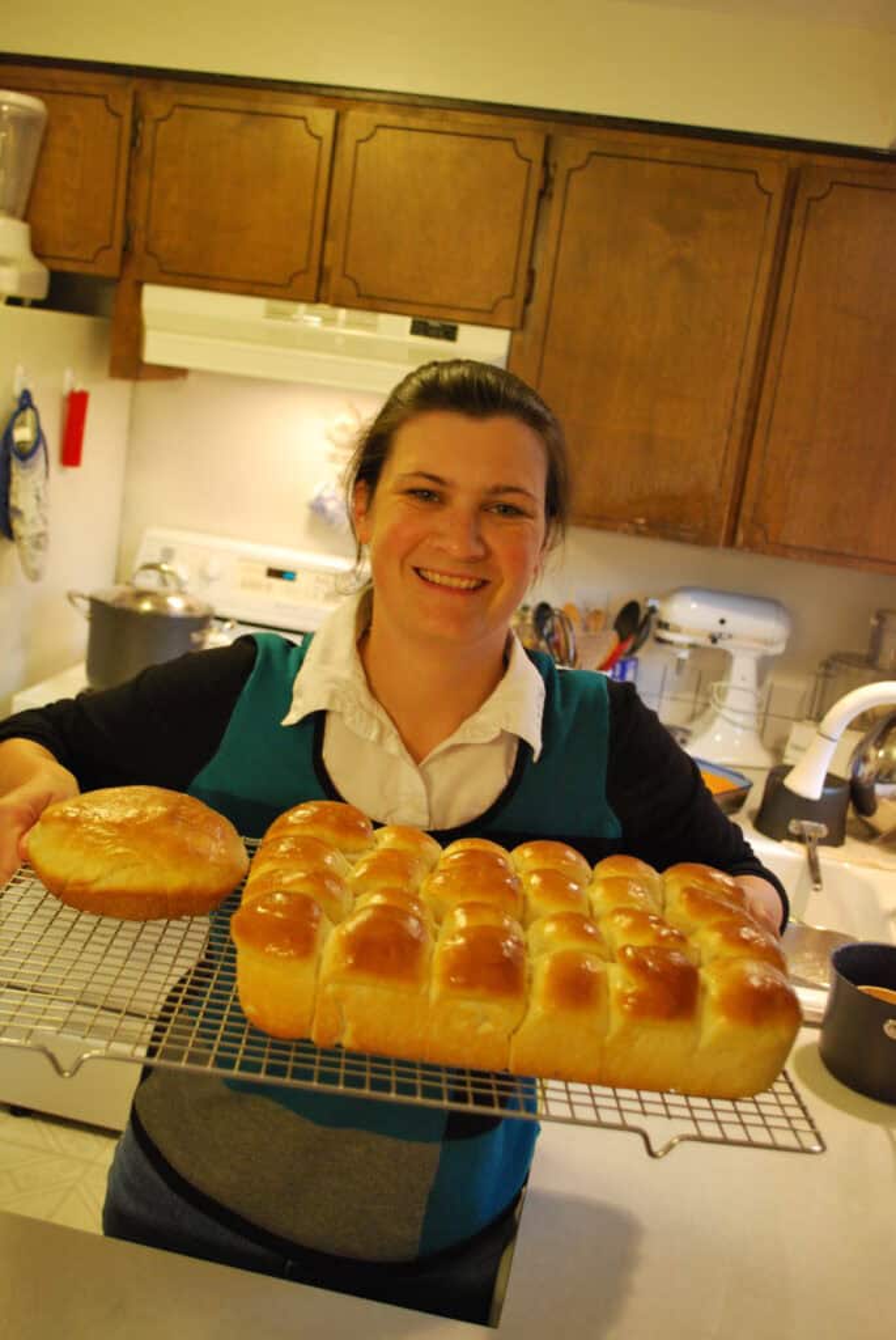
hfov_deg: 37.0
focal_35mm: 36
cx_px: 448
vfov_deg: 53.1
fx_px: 1341
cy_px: 670
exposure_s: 1/25
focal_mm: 24
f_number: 4.2
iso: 800
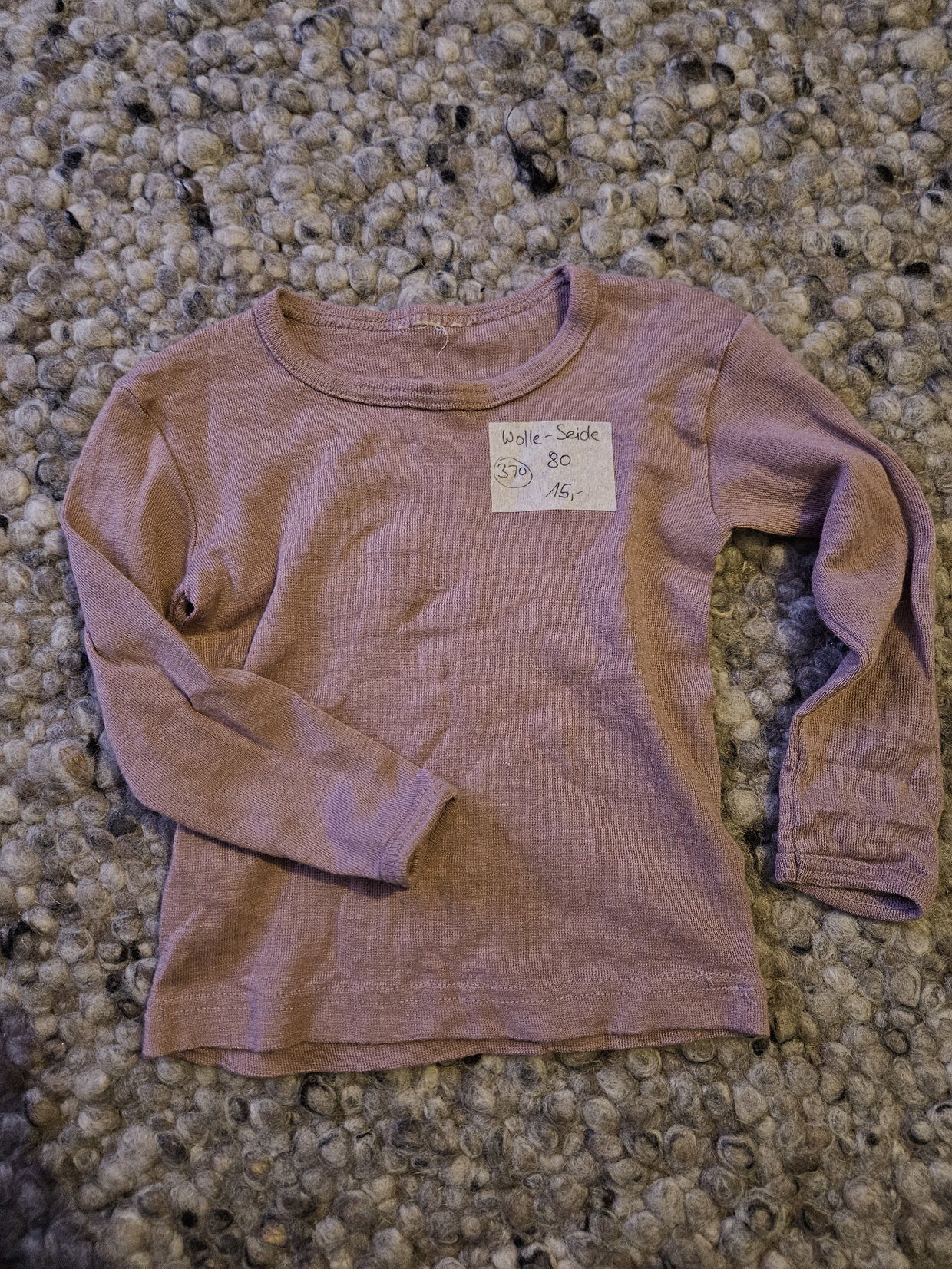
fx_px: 843
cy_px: 634
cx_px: 476
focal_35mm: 23
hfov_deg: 58.9
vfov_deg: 73.9
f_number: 1.8
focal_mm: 5.4
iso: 800
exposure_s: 1/25.1
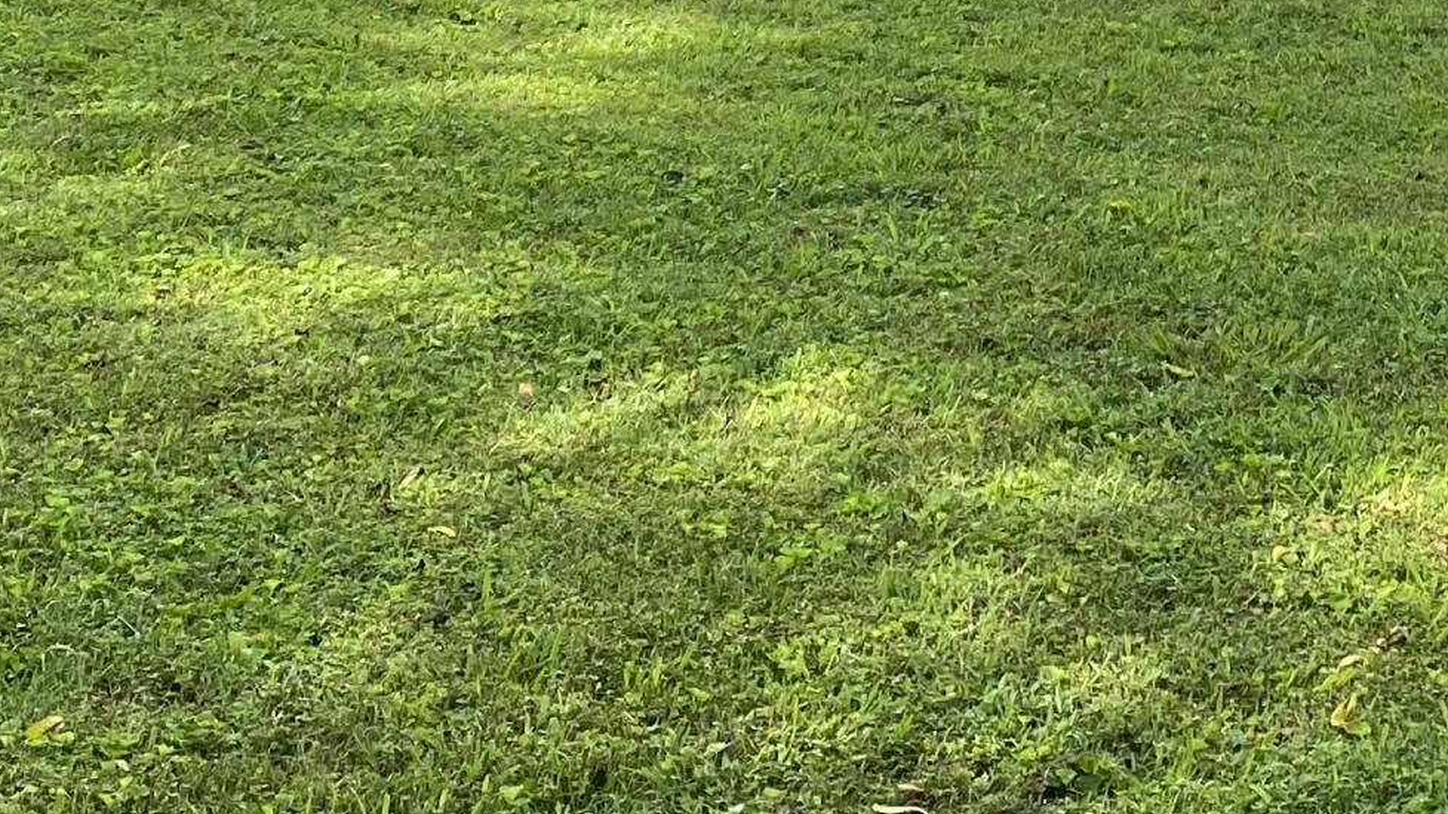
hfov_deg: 23.5
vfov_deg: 12.7
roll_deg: +1.7
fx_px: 3340
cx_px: 1411
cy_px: -618
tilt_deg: -3.6
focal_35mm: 87
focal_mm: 4.25
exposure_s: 1/1377
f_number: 1.8
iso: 32
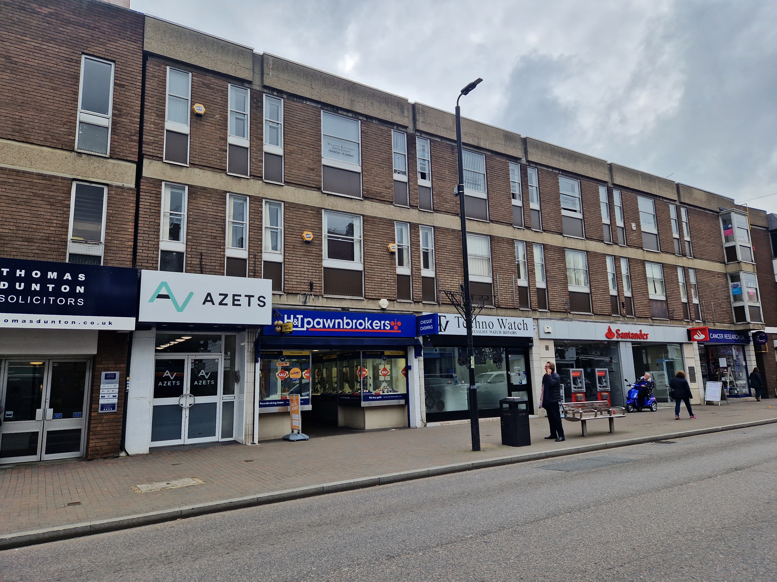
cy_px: 291
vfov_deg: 58.9
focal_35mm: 23
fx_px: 516
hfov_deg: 73.9
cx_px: 388
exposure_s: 1/1708
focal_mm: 5.4
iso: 50
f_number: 1.8
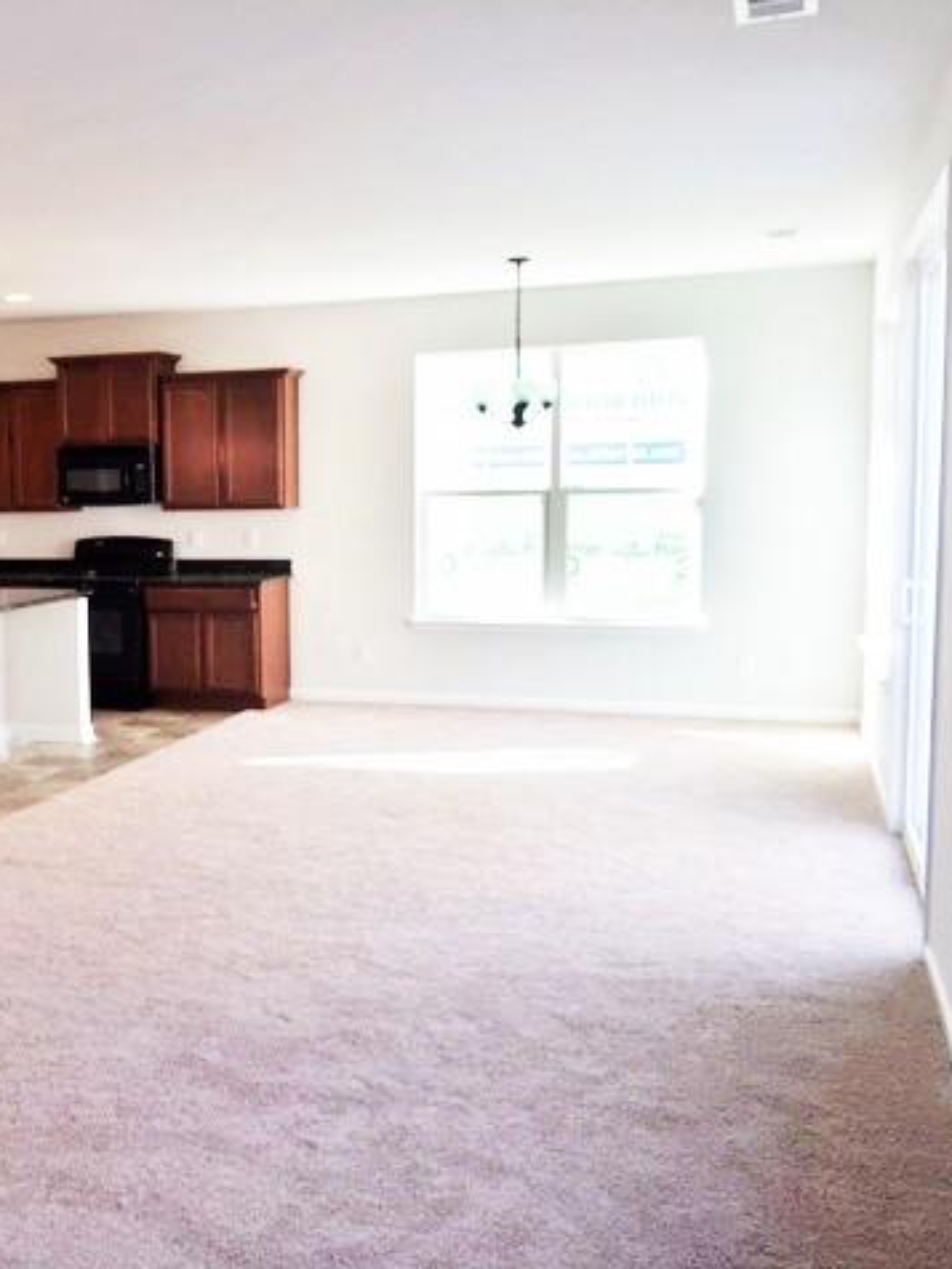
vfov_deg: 47.9
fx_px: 1430
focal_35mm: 39
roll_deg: +0.8
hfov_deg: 35.4
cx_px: 160
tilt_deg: -6.7
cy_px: 634
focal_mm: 4.15
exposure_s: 1/60
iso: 32
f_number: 2.2
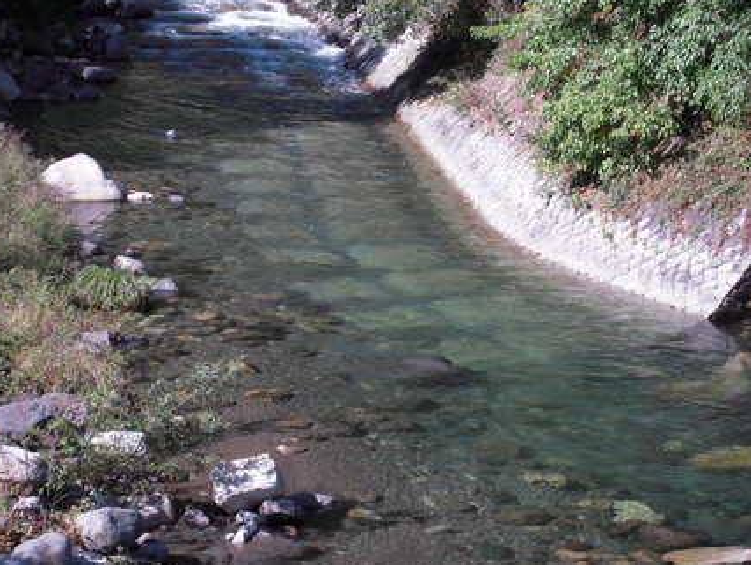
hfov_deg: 16.7
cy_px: 282
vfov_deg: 12.6
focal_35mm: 118
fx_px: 2562
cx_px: 376
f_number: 5.8
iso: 100
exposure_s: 1/160
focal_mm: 20
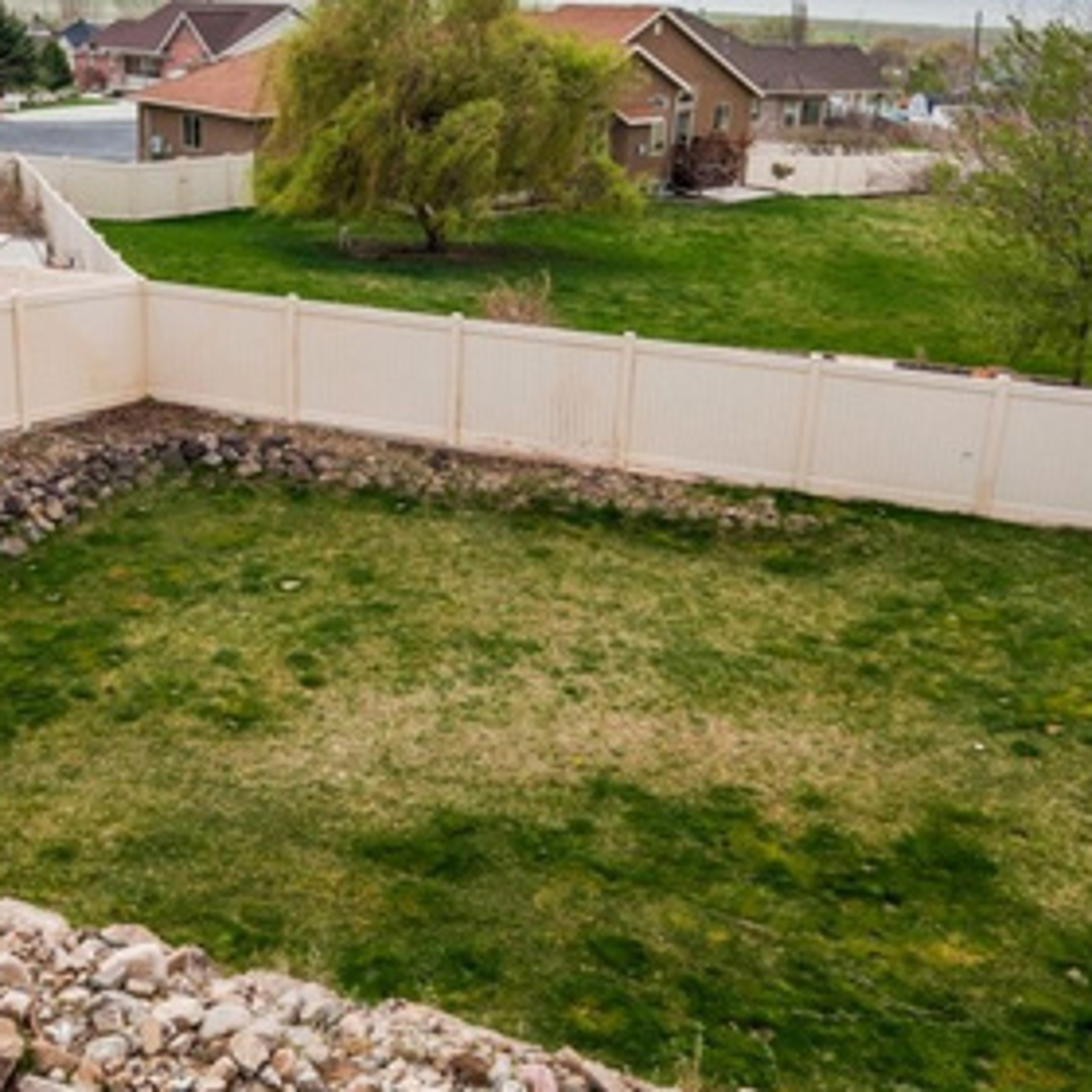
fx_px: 1249
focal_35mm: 35
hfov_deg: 46.4
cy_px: 398
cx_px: 355
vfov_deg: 46.7
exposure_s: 1/200
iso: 100
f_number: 9
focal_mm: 12
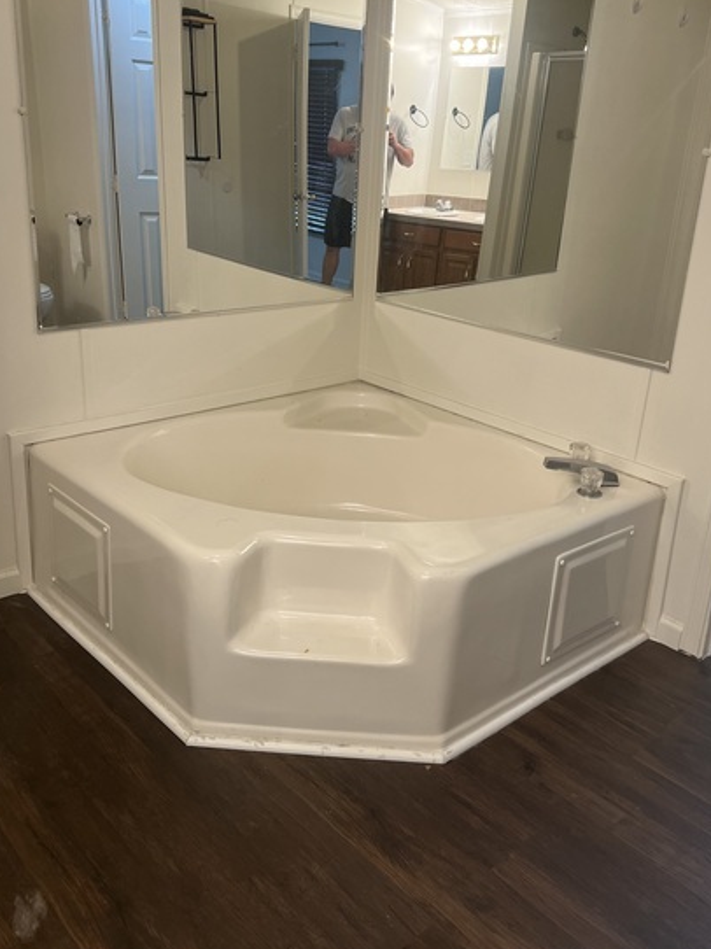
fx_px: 877
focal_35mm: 32
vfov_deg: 56.8
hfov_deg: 44.1
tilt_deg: -15.9
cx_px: 357
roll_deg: -2.2
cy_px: 439
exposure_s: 1/60
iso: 80
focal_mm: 5.7
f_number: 1.5
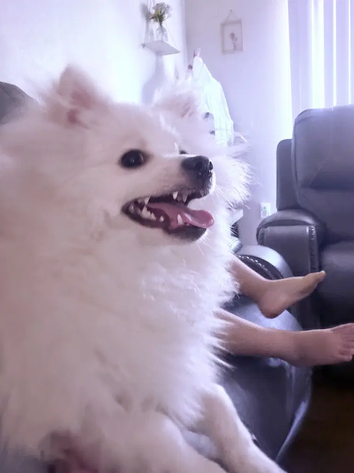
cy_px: 236
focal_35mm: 30
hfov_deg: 46.8
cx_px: 177
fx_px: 409
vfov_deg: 60.0
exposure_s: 1/24
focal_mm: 2.71
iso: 640
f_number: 1.9
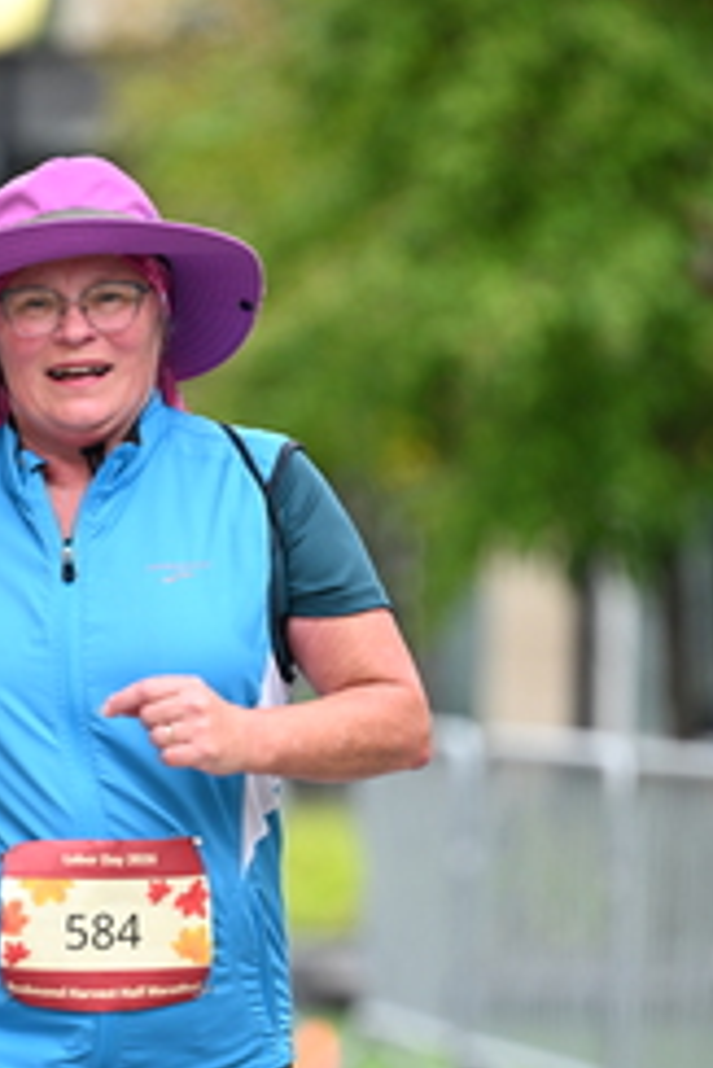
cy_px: 722
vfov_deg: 5.2
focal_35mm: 394
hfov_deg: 3.5
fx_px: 11688
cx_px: 120
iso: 640
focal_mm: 175
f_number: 2.8
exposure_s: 1/1600
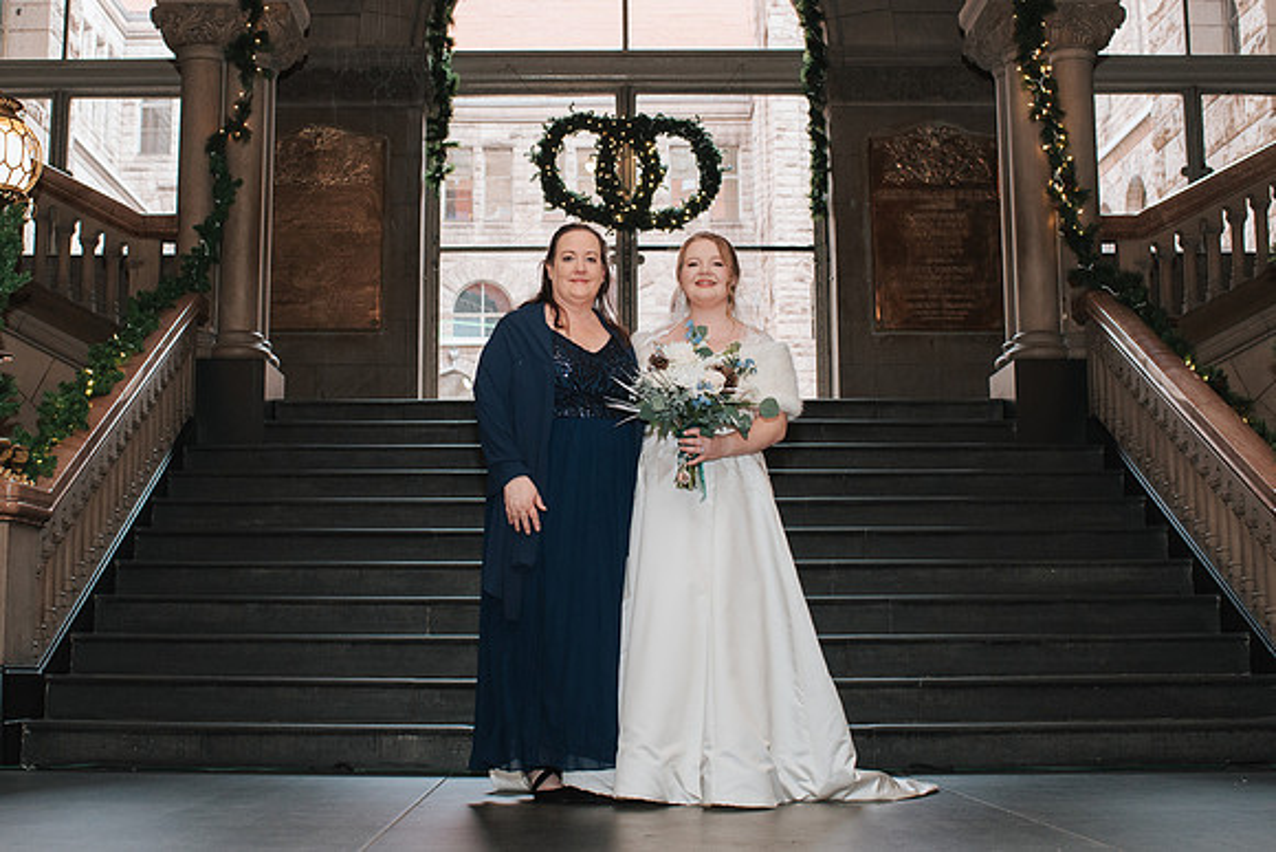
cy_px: 368
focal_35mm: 52
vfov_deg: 26.2
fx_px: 1828
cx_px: 548
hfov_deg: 38.4
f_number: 3.5
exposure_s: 1/200
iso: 1000
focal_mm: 35
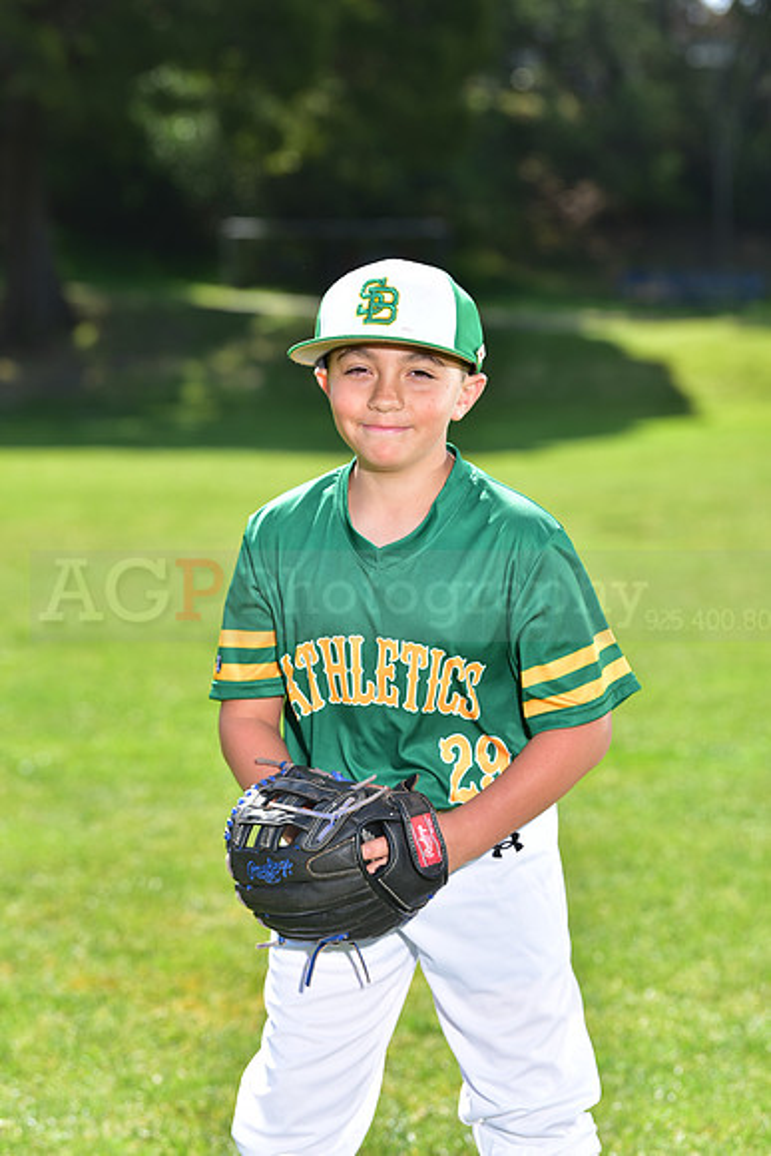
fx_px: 3917
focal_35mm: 122
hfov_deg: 11.2
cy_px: 578
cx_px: 386
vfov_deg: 16.8
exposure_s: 1/250
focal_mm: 122
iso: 100
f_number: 5
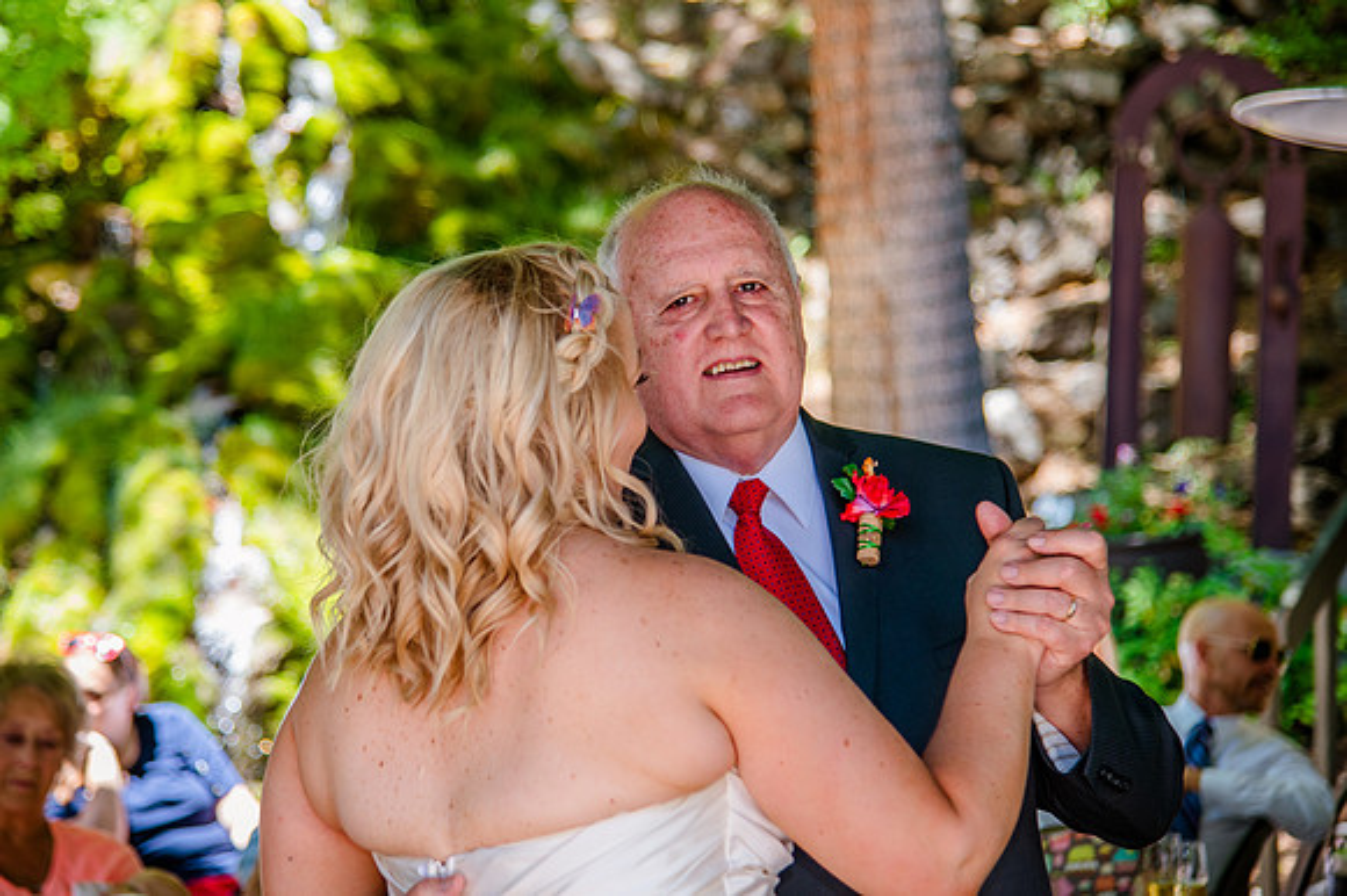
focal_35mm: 98
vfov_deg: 14.0
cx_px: 574
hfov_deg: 20.9
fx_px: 3647
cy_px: 382
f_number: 4
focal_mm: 85
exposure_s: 1/200
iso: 320
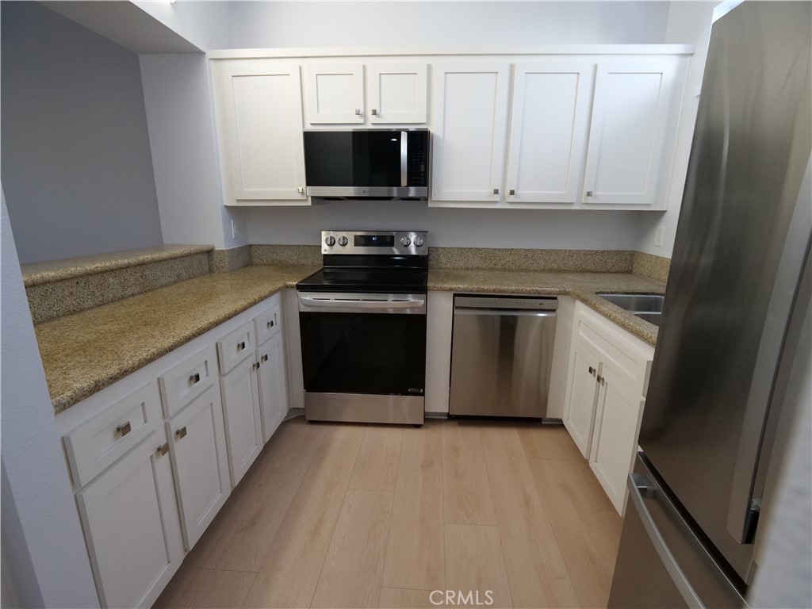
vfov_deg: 78.1
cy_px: 304
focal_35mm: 16
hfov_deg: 94.5
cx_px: 406
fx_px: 375
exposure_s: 1/320
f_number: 4
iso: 1600
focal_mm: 8
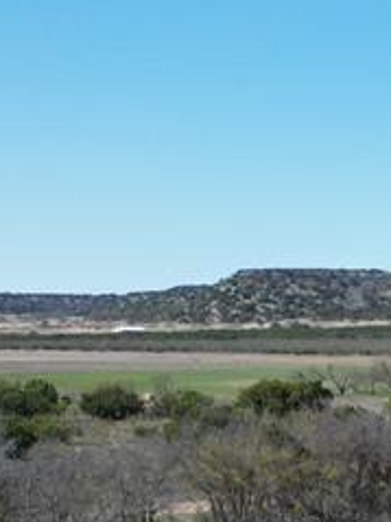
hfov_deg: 11.6
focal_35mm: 103
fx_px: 1553
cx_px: 965
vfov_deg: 17.6
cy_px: 723
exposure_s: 1/2500
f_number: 1.7
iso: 130
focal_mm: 6.72
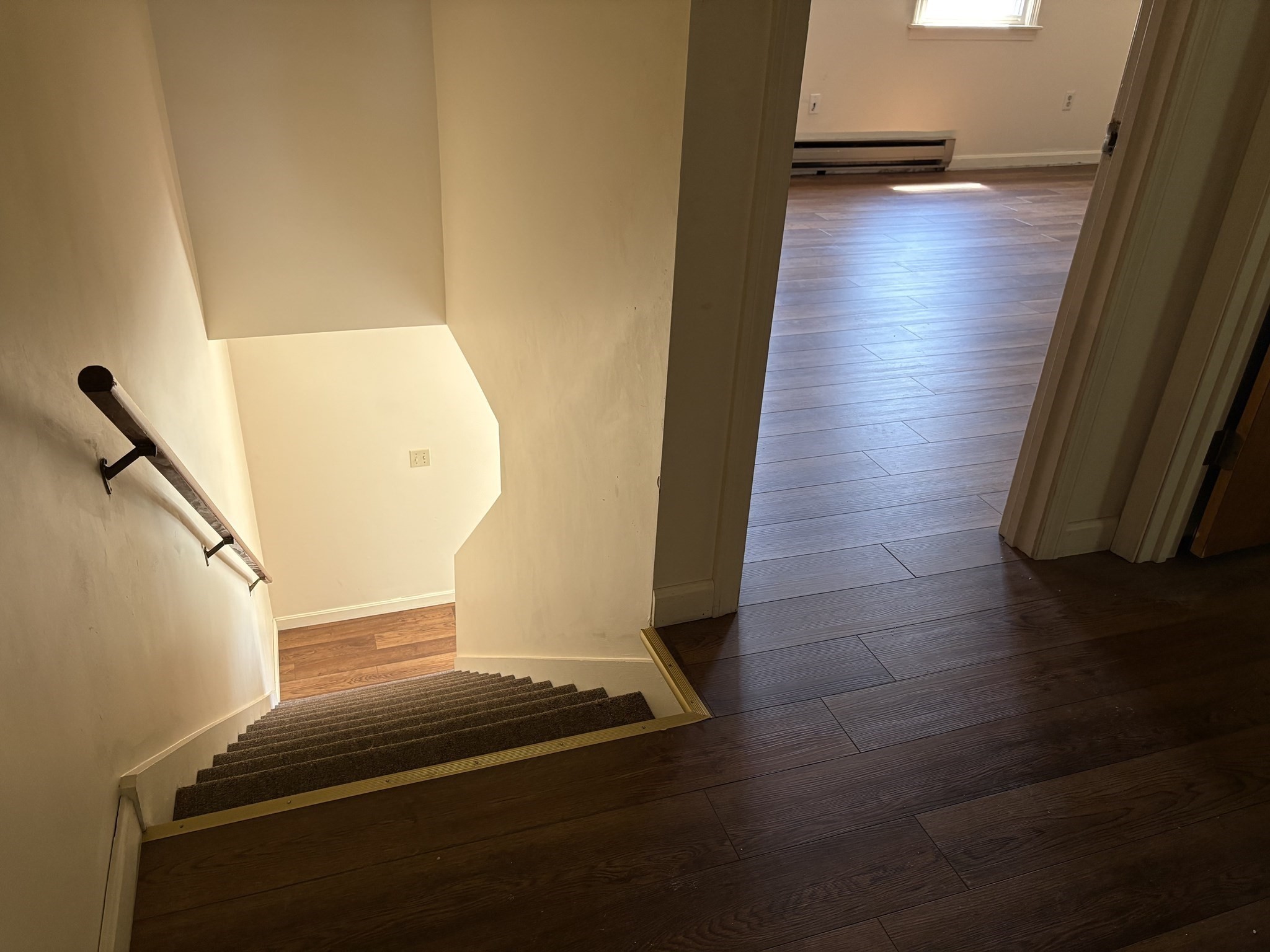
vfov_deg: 53.1
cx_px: 635
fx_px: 954
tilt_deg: -29.1
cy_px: 476
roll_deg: -2.4
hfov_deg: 67.3
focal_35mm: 26
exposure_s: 1/60
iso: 160
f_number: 1.6
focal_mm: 5.96
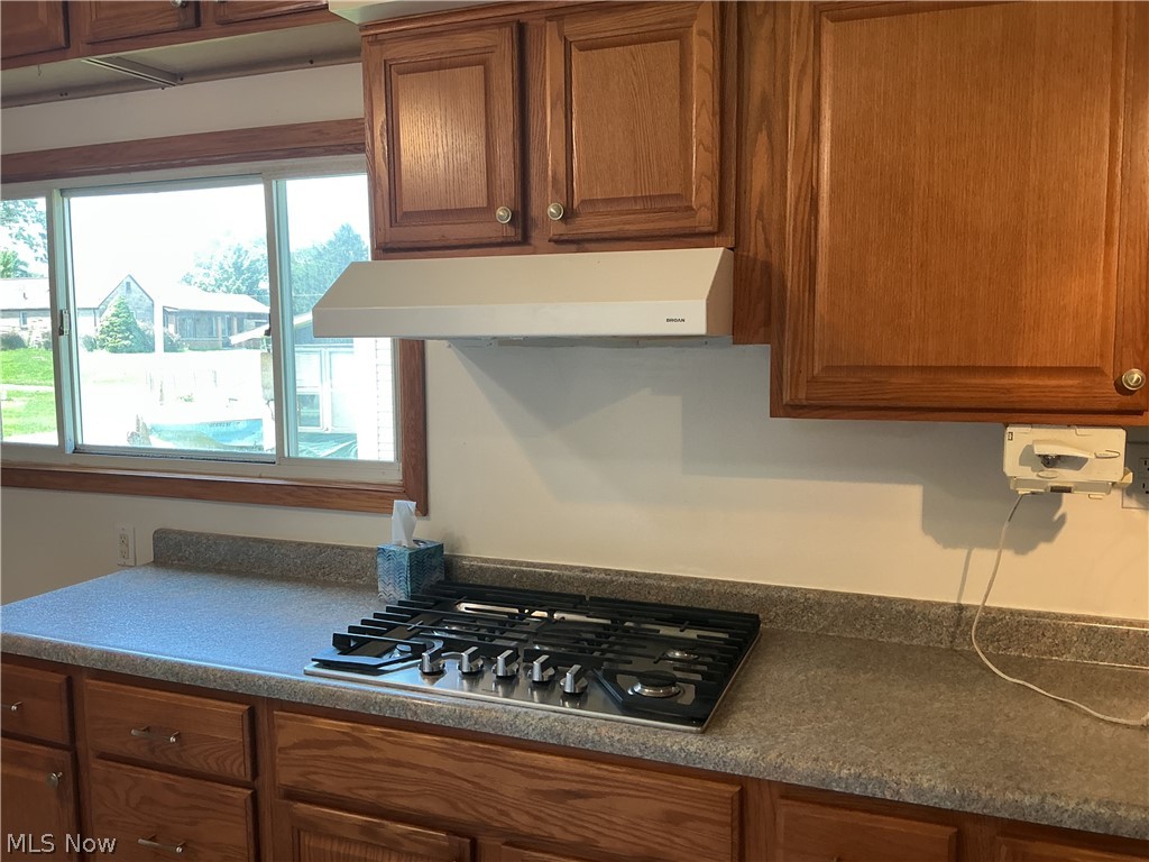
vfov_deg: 48.2
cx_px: 574
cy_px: 431
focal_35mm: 29
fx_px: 963
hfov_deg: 61.7
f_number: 1.8
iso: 50
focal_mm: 3
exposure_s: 1/60
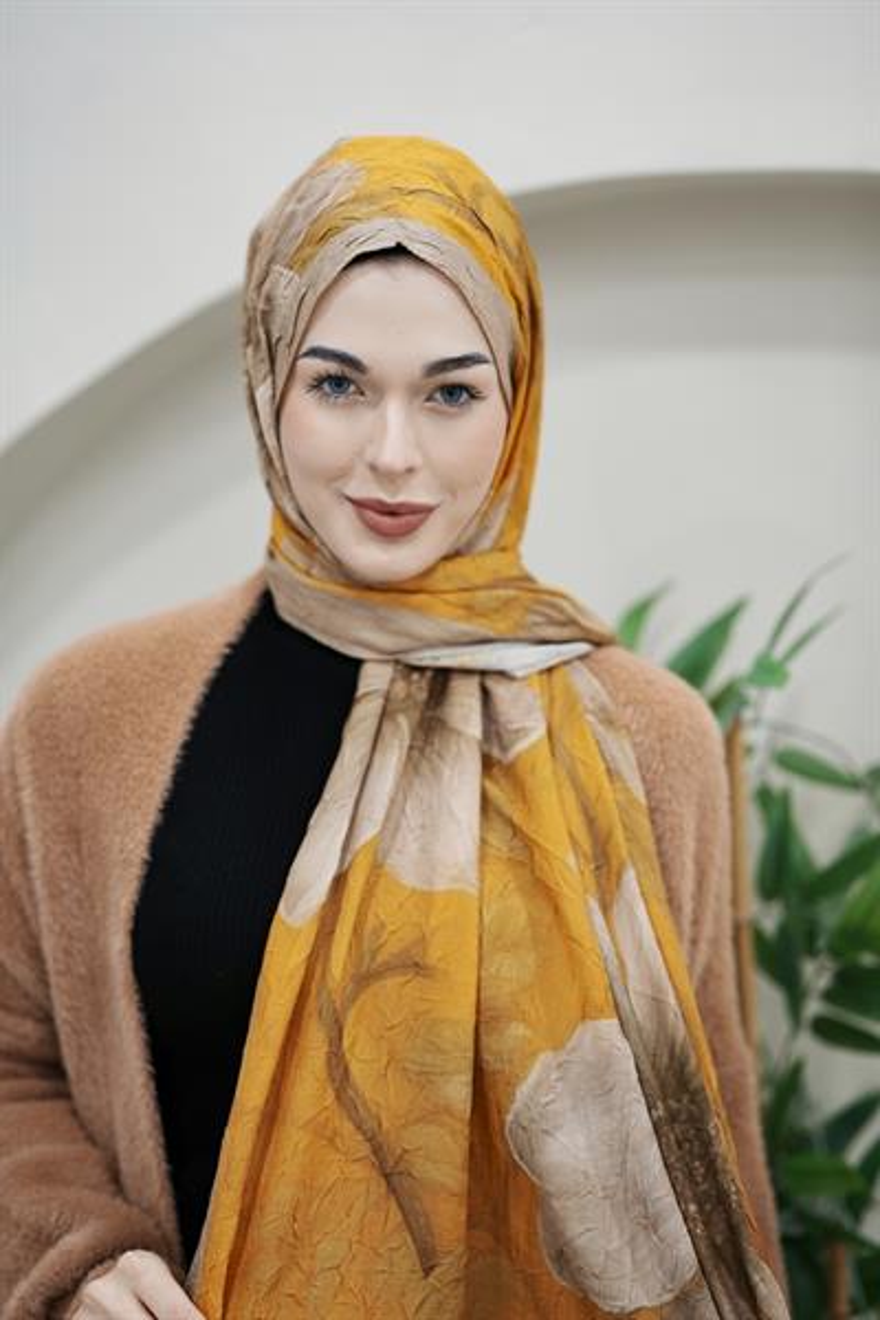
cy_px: 660
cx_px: 440
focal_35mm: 50
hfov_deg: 27.0
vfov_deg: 39.6
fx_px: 1833
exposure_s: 1/200
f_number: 2
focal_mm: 50
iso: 320
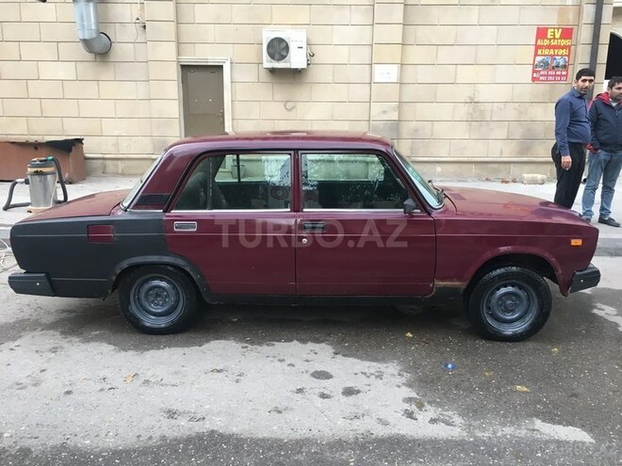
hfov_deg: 61.7
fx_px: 521
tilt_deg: -12.2
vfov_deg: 48.2
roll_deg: -0.9
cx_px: 311
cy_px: 233
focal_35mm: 29
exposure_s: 1/33
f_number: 2.2
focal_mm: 4.15
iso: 32
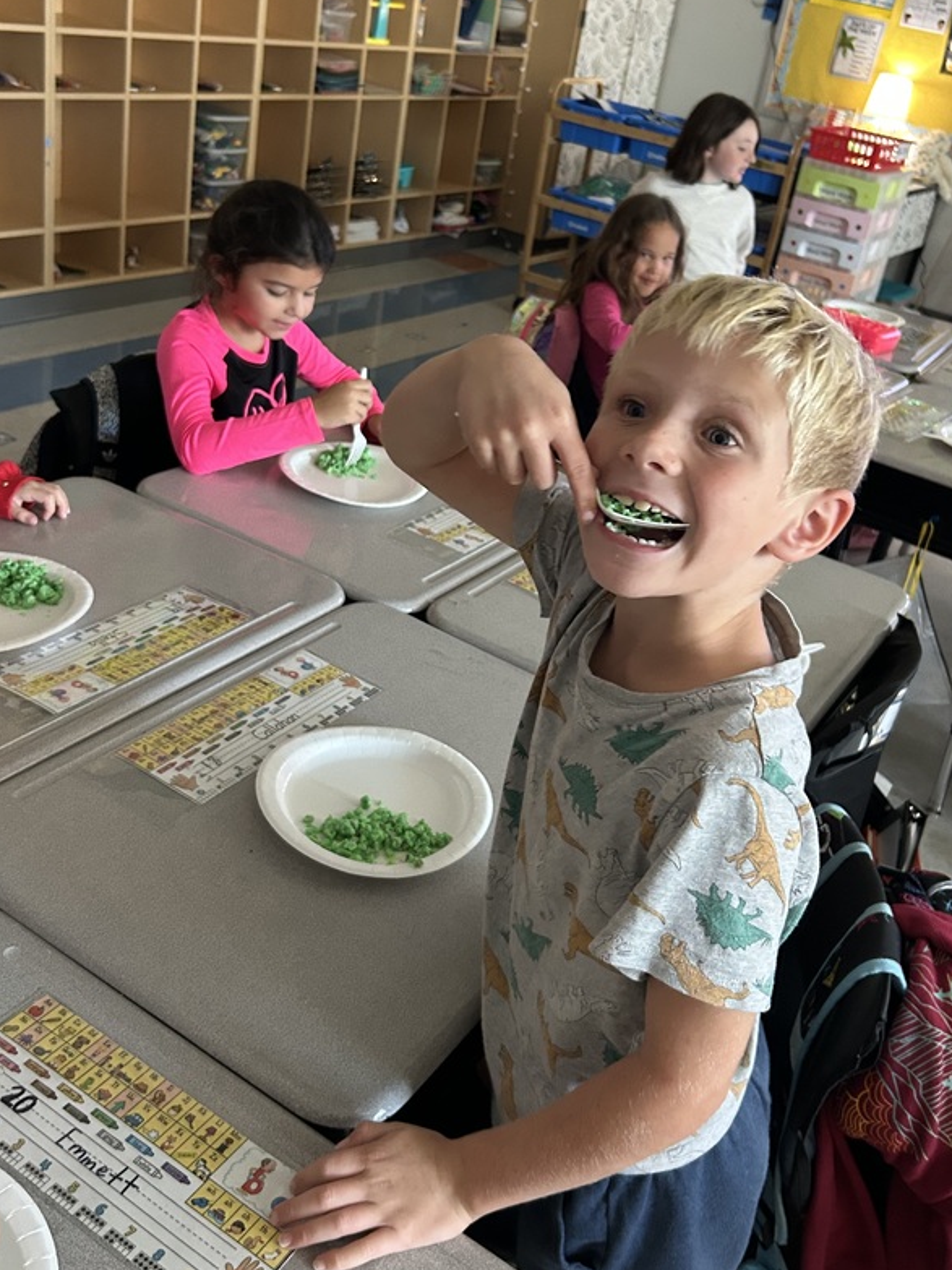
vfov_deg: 53.9
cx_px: 512
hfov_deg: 41.8
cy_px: 574
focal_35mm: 34
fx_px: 1247
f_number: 1.5
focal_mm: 5.7
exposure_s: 1/60
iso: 400
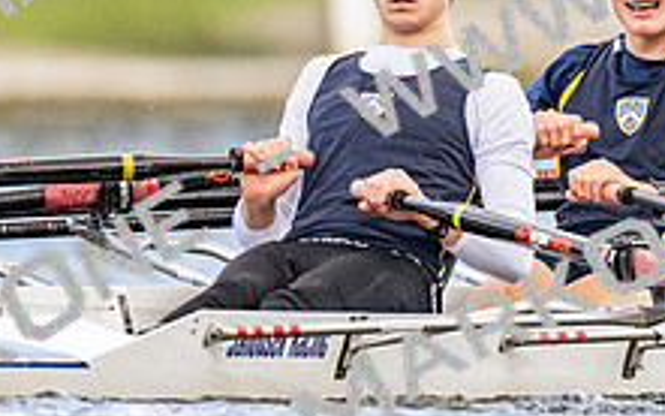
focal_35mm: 2412
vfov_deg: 0.5
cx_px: 713
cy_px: 146
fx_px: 43703
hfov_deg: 0.9
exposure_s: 1/2500
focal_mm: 600
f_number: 4
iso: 900
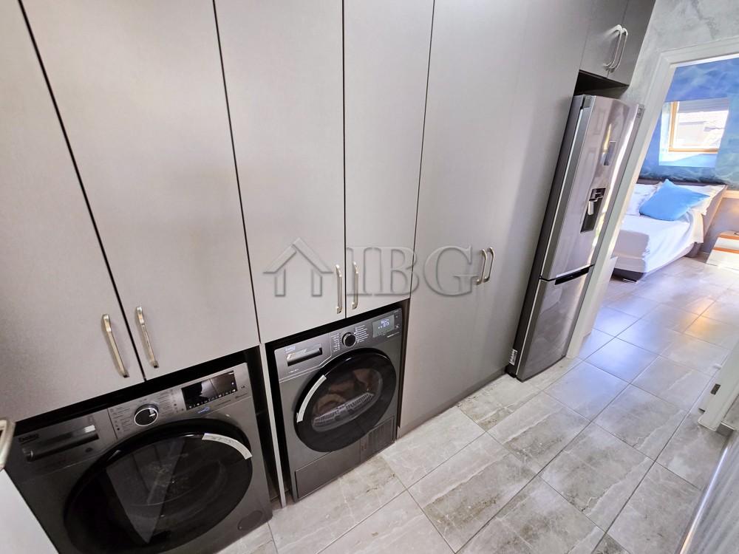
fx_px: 278
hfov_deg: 106.2
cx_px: 370
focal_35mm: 13
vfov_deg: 89.9
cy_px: 277
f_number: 2.2
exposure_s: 1/50
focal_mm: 2.2
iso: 125
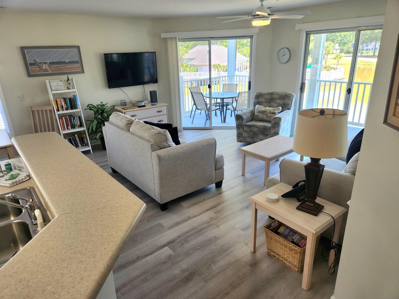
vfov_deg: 58.9
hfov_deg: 73.9
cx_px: 200
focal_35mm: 23
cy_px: 150
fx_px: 265
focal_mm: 5.4
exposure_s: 1/120
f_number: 1.8
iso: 40
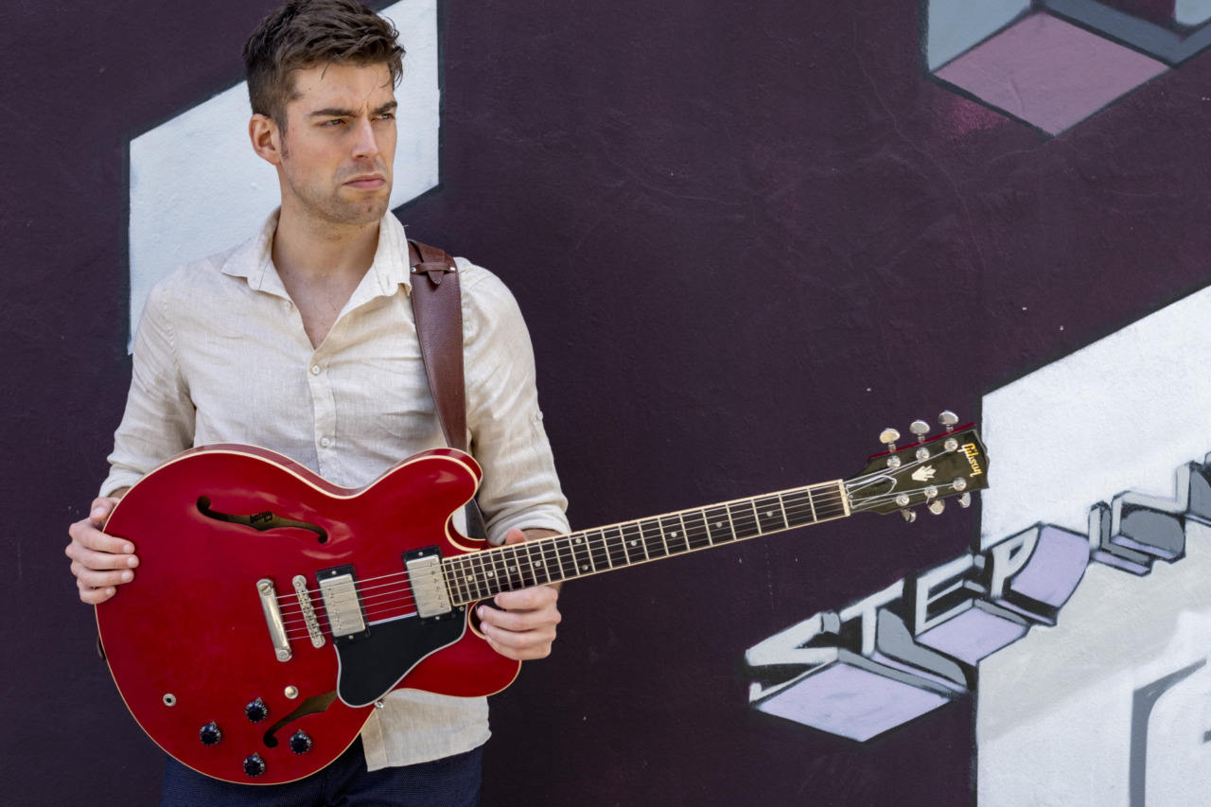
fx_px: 2825
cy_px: 404
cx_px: 606
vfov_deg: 16.3
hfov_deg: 24.2
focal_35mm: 84
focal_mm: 56
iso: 80
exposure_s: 1/250
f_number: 3.2
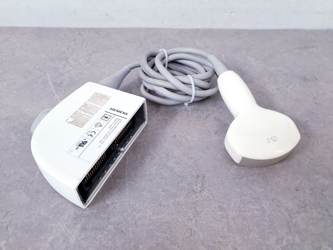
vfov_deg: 53.1
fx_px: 250
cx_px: 166
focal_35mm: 26
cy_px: 125
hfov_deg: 67.3
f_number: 2.4
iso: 400
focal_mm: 4.3
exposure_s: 1/50
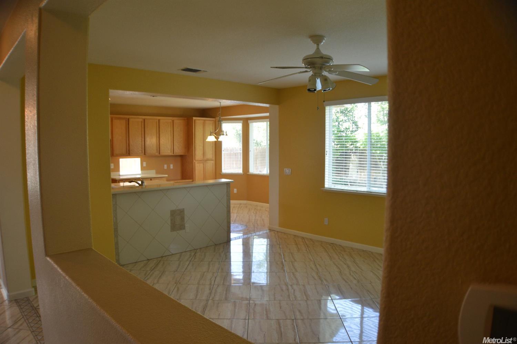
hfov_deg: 57.3
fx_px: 473
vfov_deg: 39.9
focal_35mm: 33
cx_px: 258
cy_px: 172
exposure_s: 1/60
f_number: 4
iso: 400
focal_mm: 22
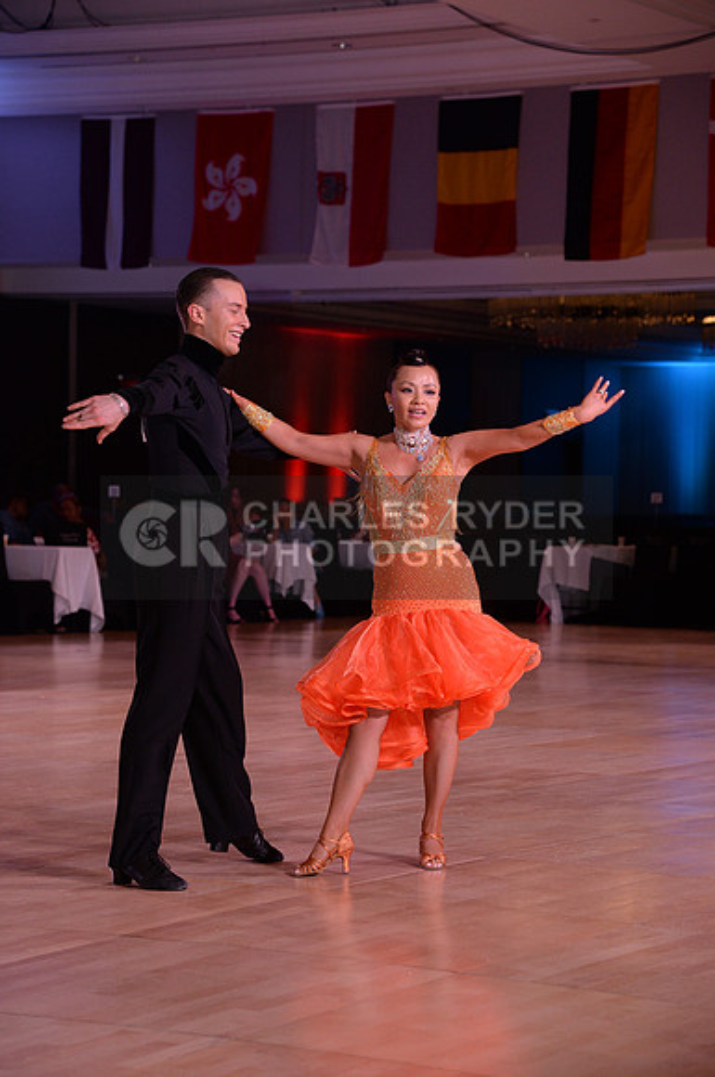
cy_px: 538
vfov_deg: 20.8
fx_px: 2928
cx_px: 358
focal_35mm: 98
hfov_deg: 13.9
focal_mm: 98
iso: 2000
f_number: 5.6
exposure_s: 1/250
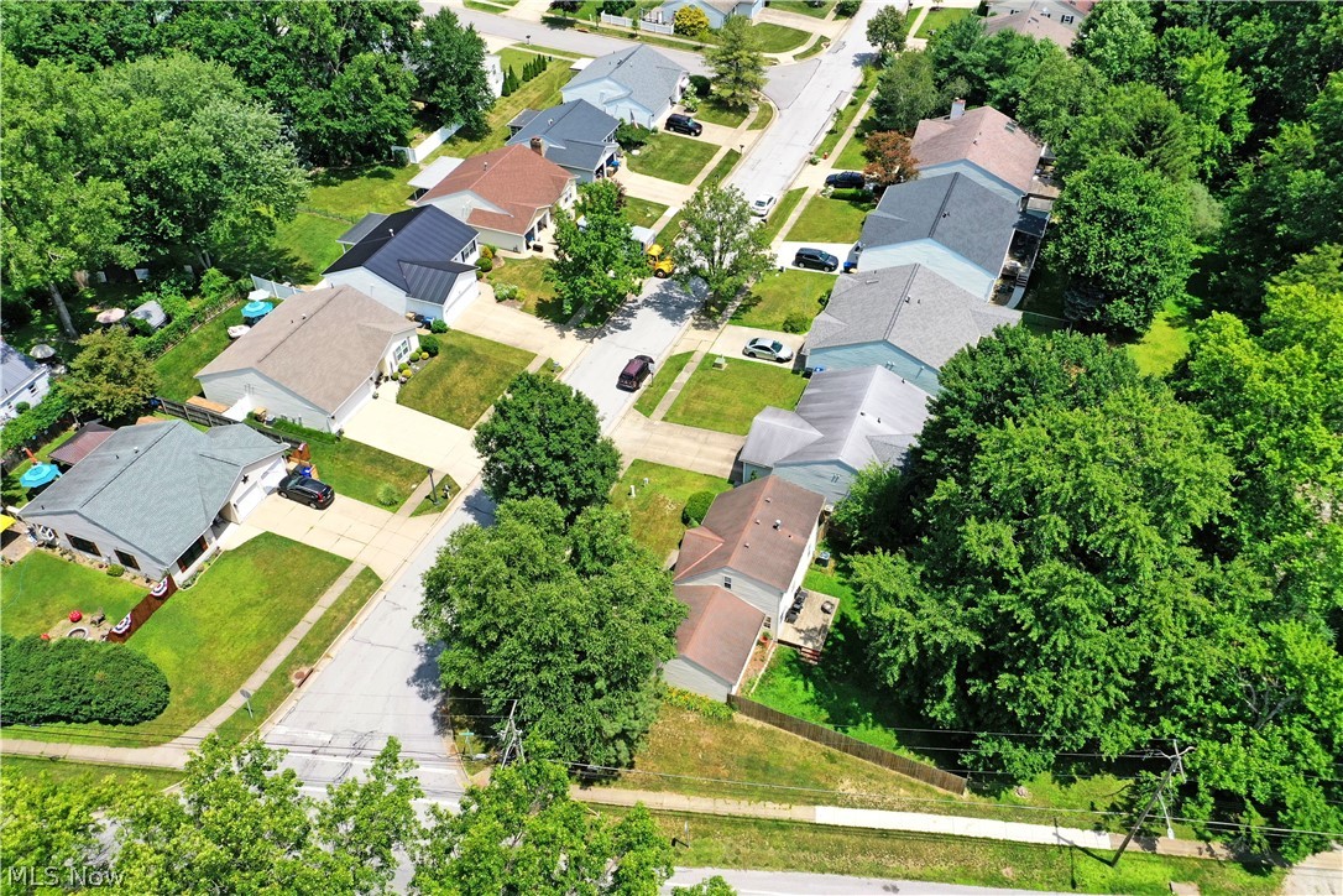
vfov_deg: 46.4
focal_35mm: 28
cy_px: 448
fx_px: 1044
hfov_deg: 65.5
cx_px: 672
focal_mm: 10.26
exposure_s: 1/500
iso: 100
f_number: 6.3
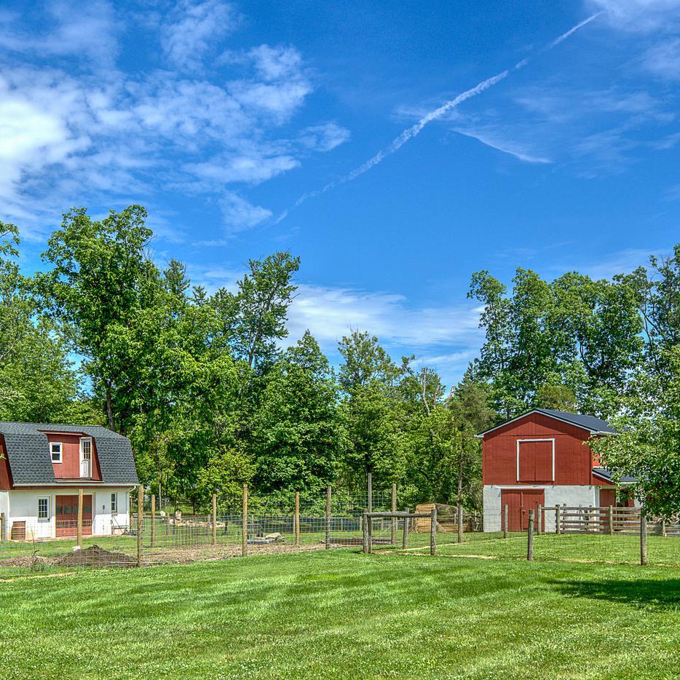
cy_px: 466
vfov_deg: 40.3
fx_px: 911
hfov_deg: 40.9
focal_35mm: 41
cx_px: 362
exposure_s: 1/250
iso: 100
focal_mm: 22
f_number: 8
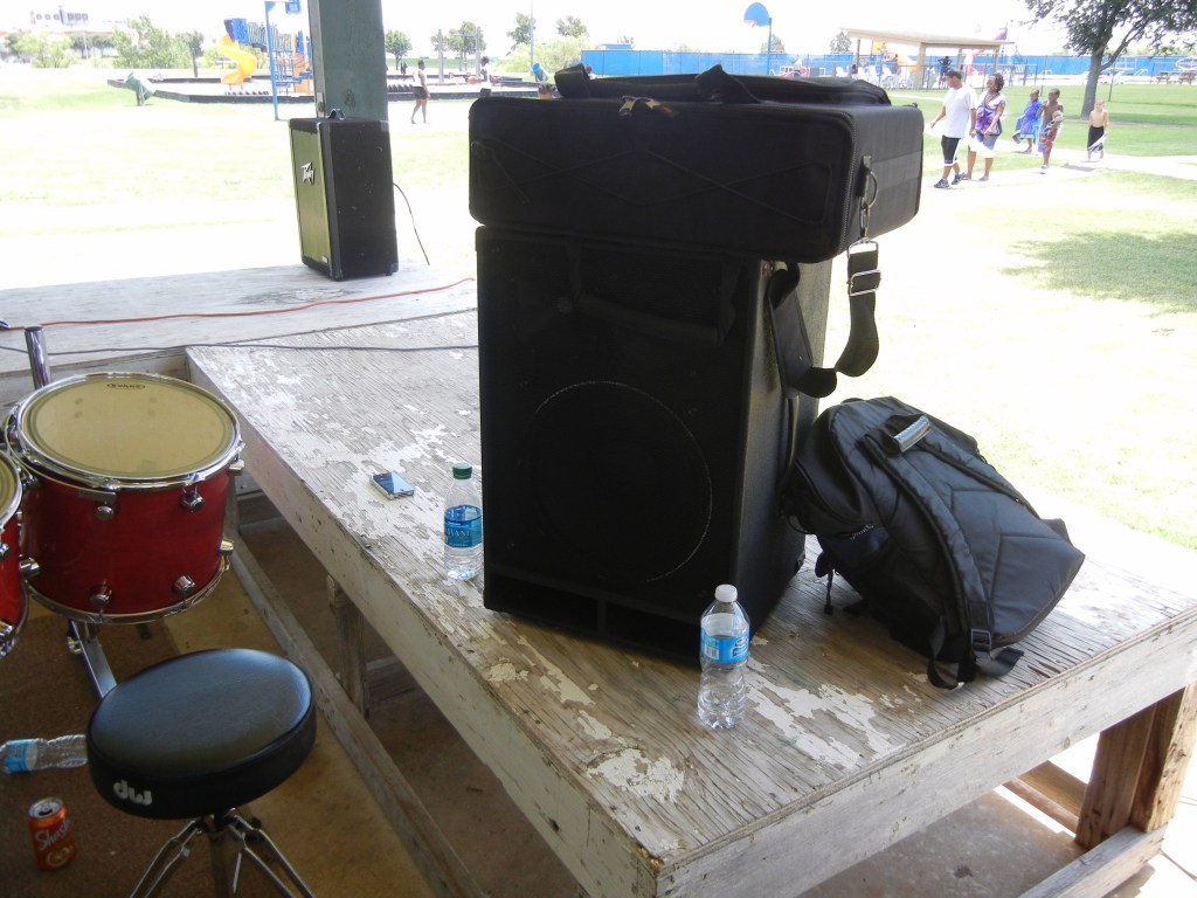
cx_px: 598
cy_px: 449
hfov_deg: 60.0
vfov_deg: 46.8
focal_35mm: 30
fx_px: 1037
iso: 160
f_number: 3.5
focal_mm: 5.4
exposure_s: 1/197
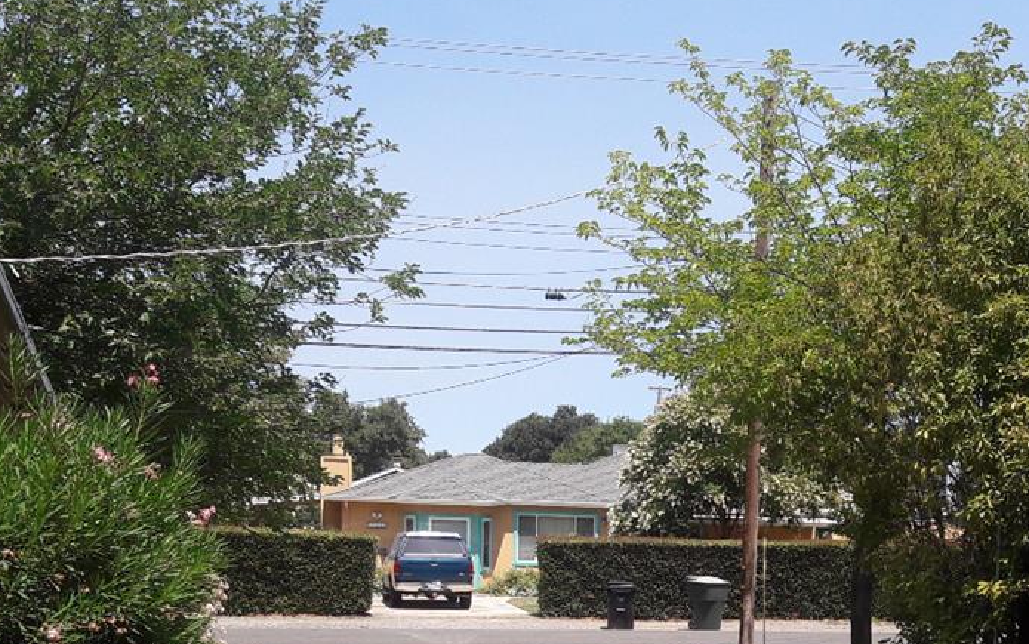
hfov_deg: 31.7
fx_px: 1796
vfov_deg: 19.5
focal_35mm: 64
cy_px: 691
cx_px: 687
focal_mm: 3.7
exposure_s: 1/1280
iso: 40
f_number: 1.9
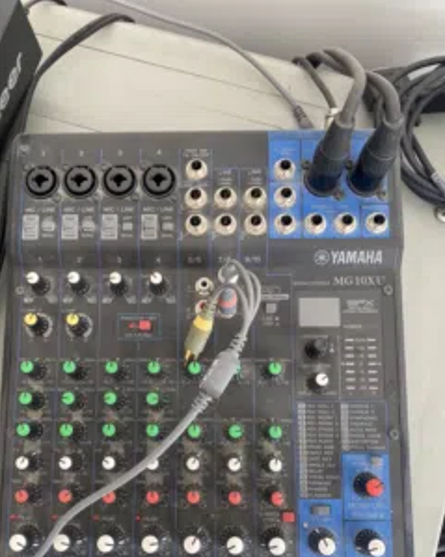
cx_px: 203
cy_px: 358
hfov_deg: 43.3
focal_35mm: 34
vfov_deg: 52.1
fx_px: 560
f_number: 1.8
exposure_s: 1/121
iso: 100
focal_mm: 4.25
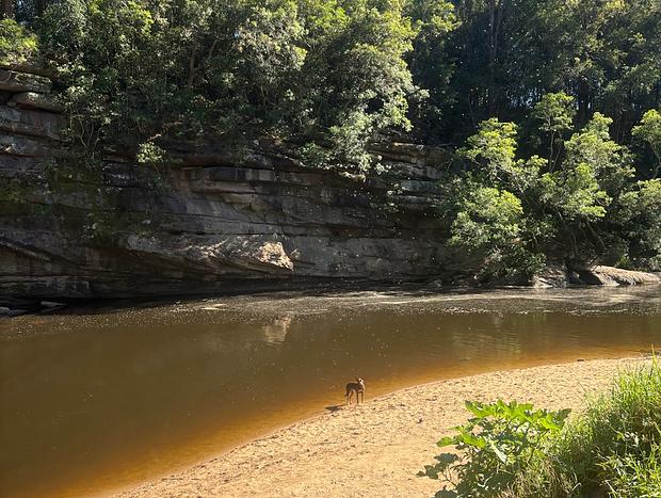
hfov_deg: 67.2
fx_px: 497
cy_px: 249
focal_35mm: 26
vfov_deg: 53.2
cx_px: 330
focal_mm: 5.96
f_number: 1.6
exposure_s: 1/920
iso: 50
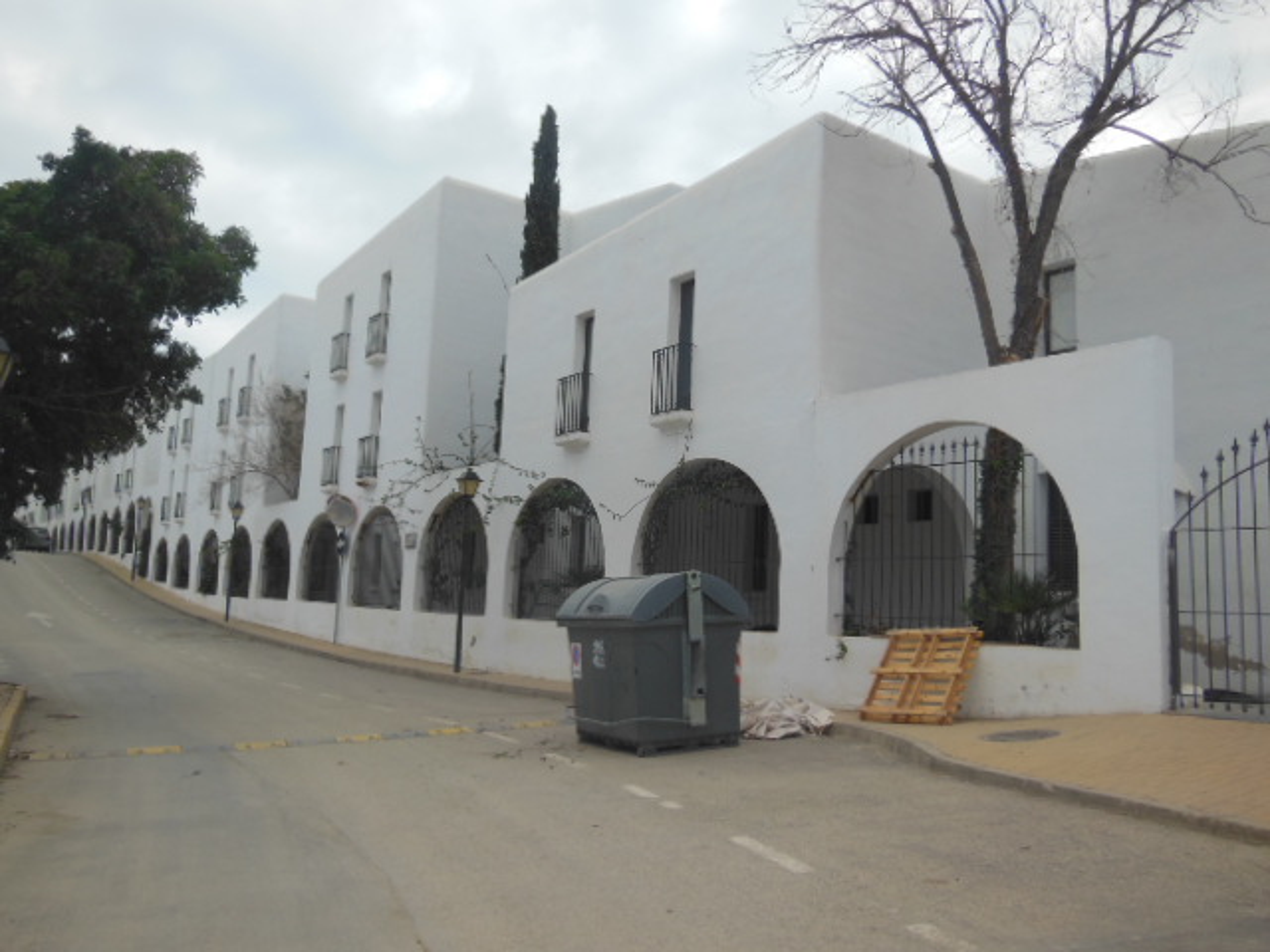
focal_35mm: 29
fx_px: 1064
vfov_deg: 48.2
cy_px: 476
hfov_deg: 61.7
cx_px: 635
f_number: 3.7
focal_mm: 5.2
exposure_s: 1/200
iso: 125
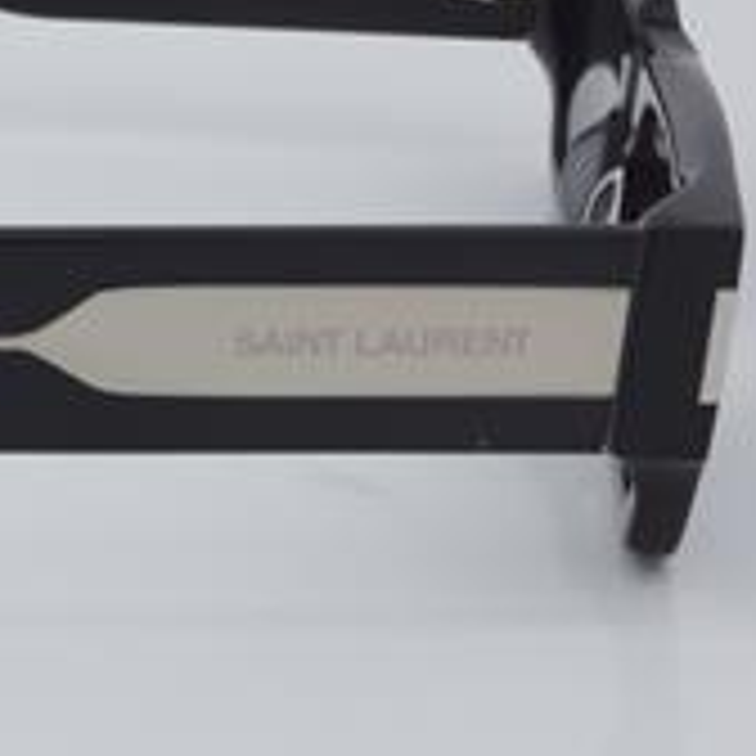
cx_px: -112
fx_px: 3756
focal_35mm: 152
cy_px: 216
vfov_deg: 11.5
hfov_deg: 11.3
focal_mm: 50
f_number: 32
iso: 100
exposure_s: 1/4
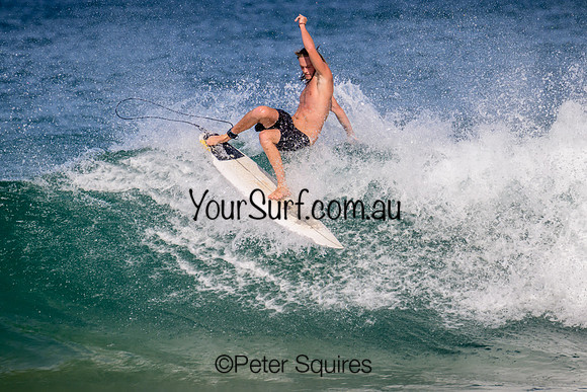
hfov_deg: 3.1
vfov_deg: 2.0
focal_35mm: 676
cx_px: 320
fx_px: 11020
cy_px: 209
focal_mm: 620
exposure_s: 1/2000
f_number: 11
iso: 560
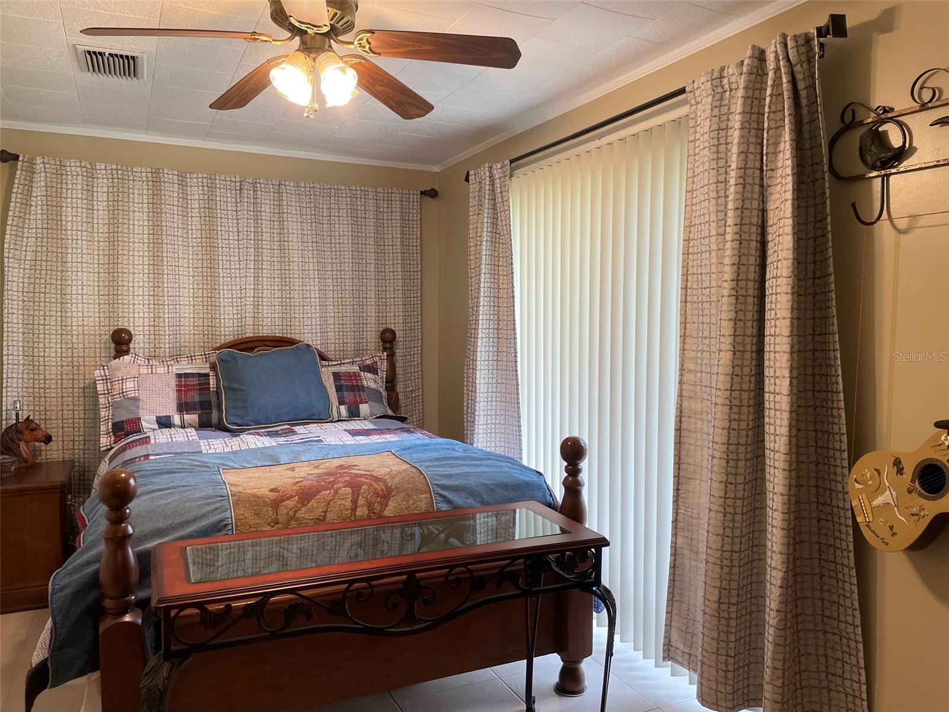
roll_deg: +0.0
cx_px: 474
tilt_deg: -3.0
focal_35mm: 26
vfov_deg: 53.1
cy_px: 356
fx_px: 713
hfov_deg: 67.3
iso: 125
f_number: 1.6
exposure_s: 1/120
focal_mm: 4.2
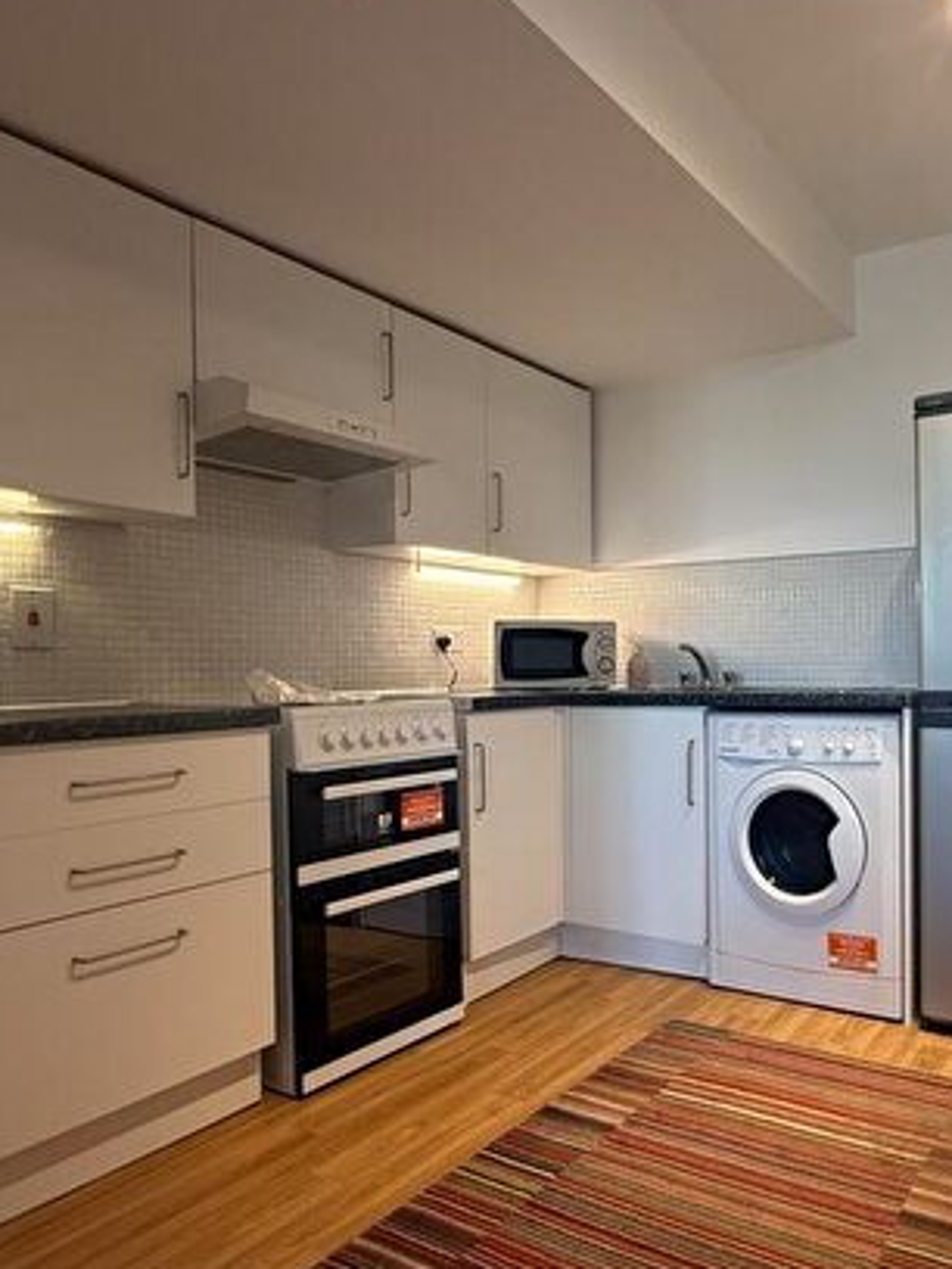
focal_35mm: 24
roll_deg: +0.6
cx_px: 712
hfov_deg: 54.2
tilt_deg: -1.0
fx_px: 880
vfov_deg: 71.5
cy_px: 676
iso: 200
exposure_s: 1/100
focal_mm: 2.22
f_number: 2.2
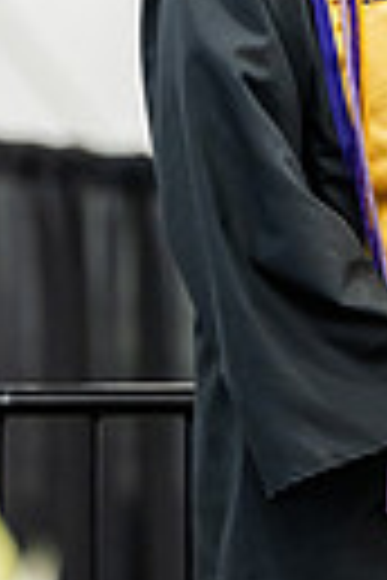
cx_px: 432
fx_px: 11222
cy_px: -27
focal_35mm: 696
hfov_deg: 2.0
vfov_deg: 3.0
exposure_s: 1/200
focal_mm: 200
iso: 2500
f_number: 3.2
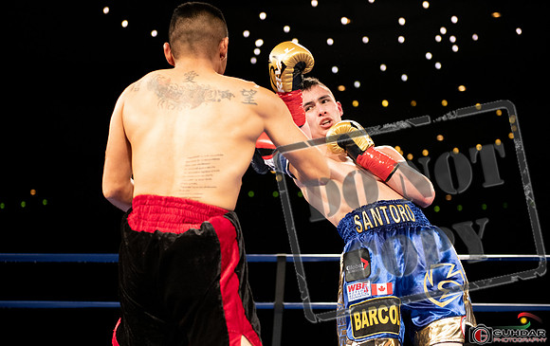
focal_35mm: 78
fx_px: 1177
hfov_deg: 26.3
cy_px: 202
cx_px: 247
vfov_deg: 16.7
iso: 2500
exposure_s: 1/1000
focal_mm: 70
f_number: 2.8
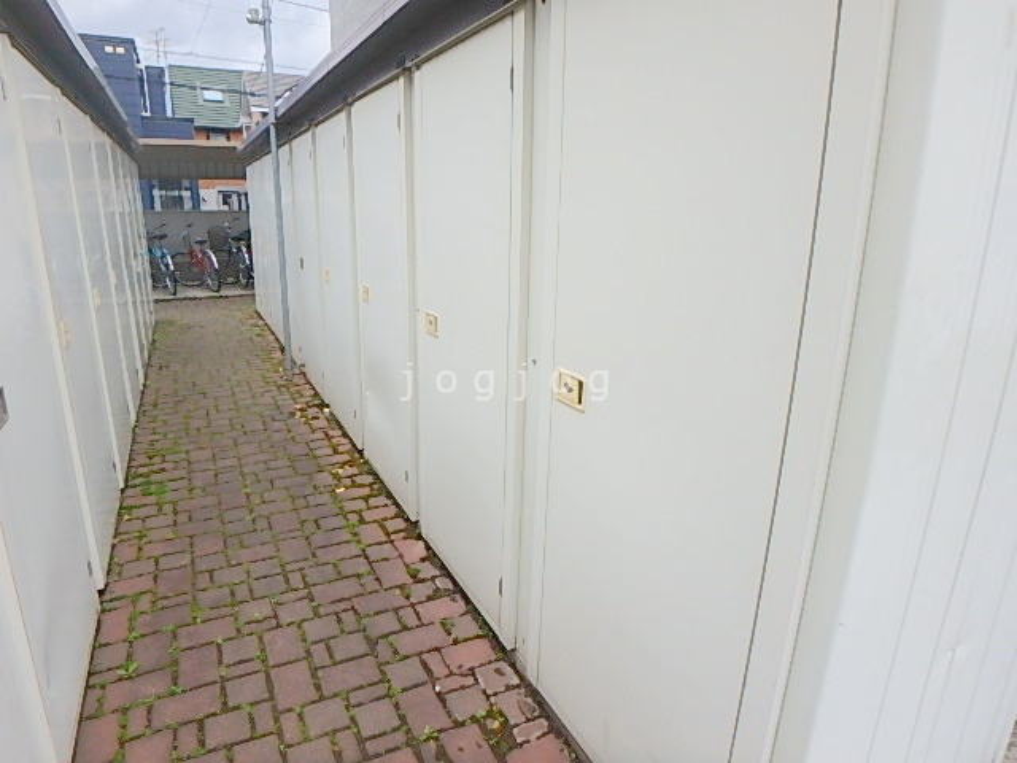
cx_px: 508
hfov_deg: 79.0
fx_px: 617
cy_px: 382
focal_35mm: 21
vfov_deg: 63.4
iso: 125
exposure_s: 1/250
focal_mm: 3.7
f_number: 3.5
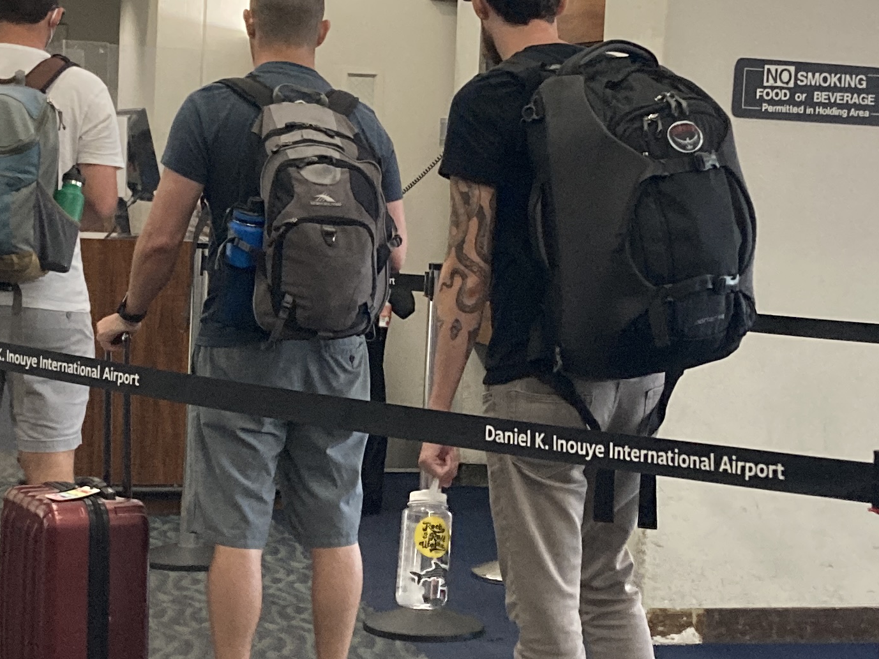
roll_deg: -3.0
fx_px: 2082
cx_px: 463
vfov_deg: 18.0
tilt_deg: -3.9
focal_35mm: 82
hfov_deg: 23.8
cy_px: 362
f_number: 1.8
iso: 250
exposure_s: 1/60
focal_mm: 3.99
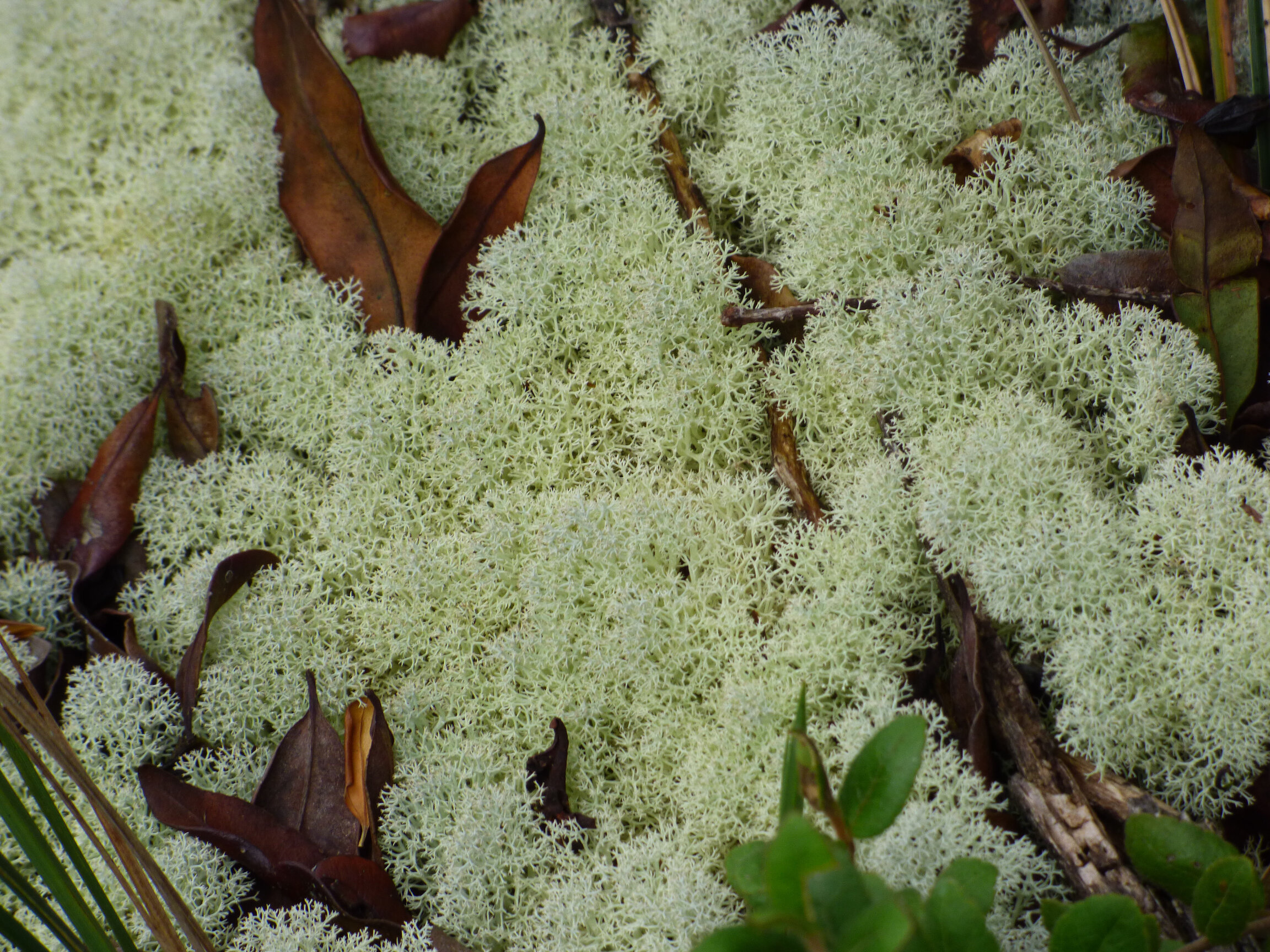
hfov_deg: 6.6
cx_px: 635
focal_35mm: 302
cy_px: 476
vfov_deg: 4.9
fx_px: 11080
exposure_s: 1/80
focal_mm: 49.1
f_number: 5.5
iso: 125
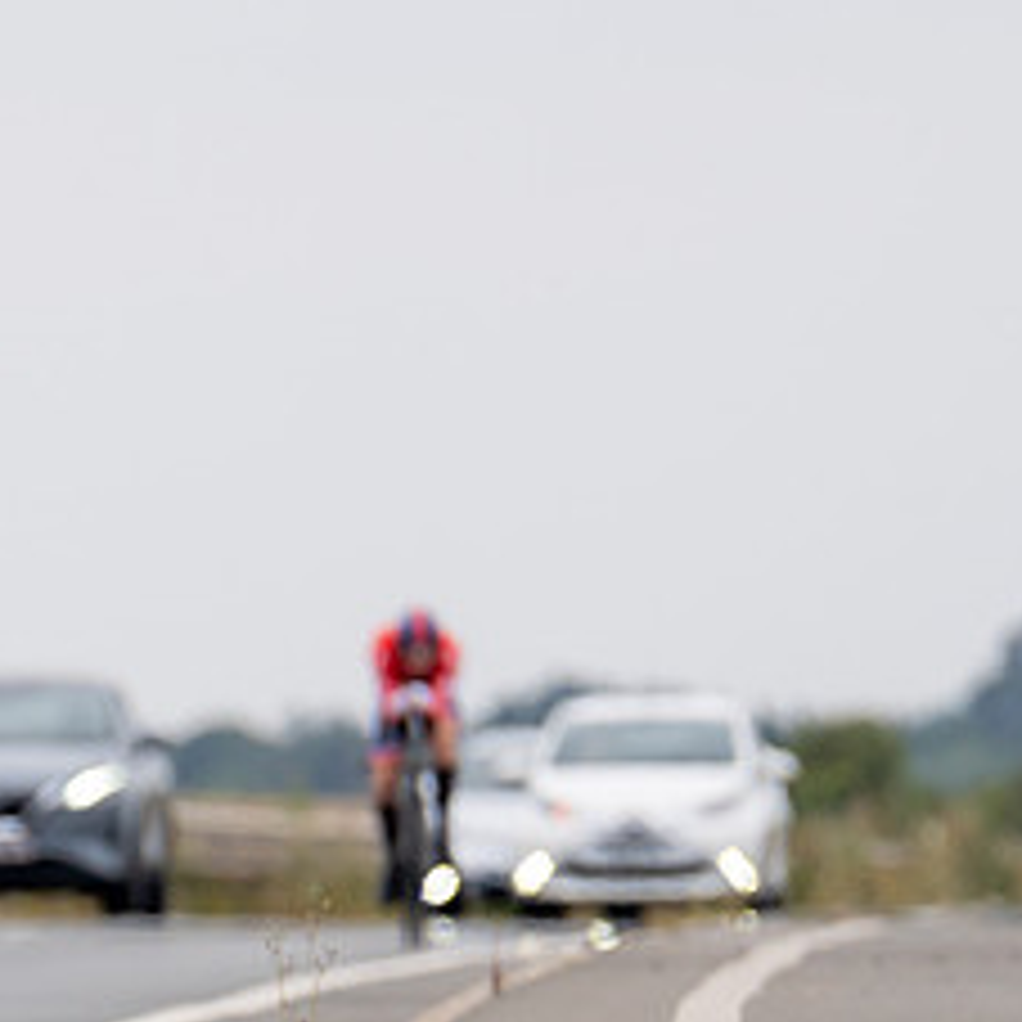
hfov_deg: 1.9
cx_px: -657
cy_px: 1413
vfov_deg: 1.9
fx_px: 30129
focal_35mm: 902
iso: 100
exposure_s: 1/800
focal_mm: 200
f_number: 3.2
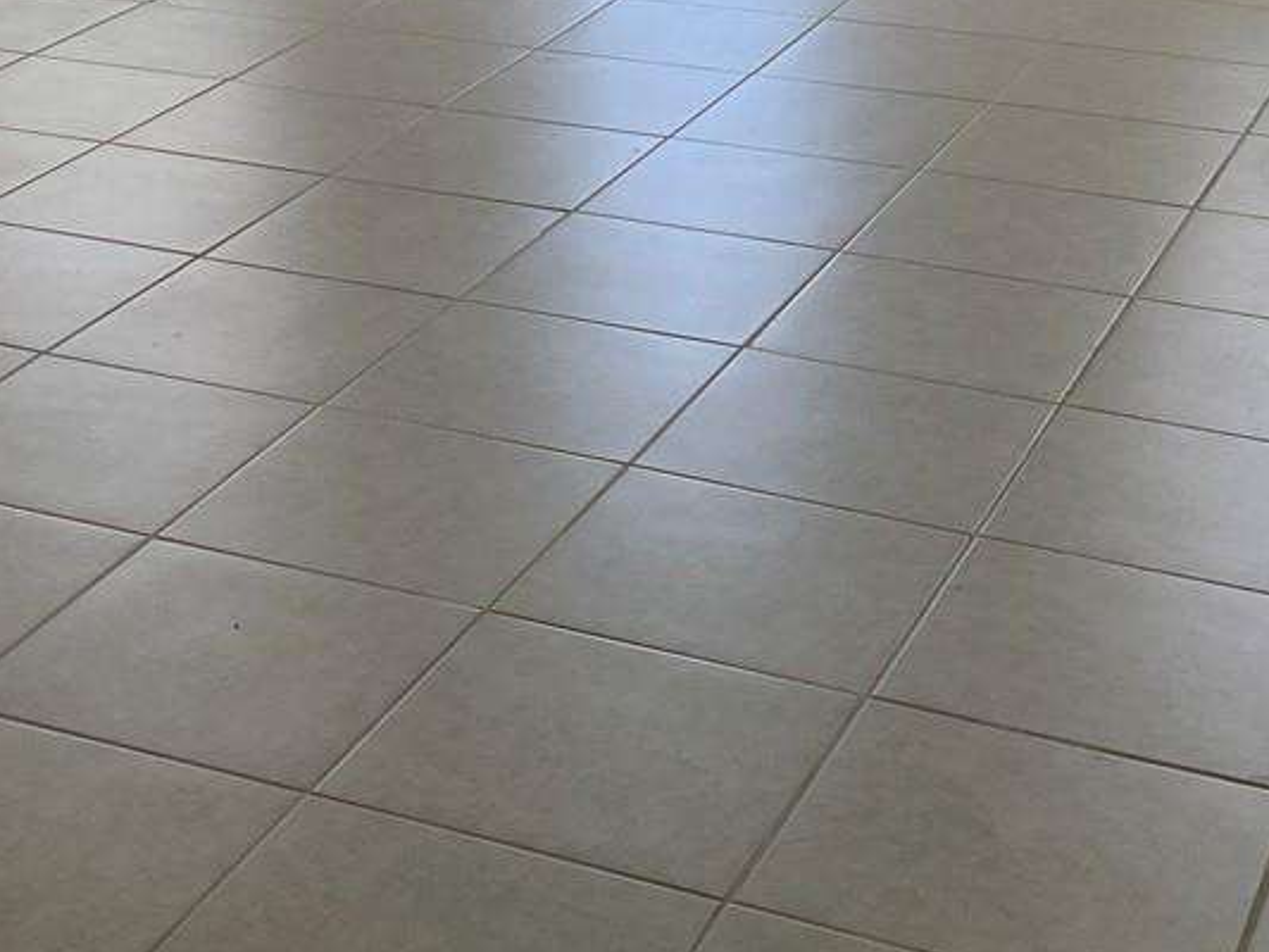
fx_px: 2860
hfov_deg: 24.8
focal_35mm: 78
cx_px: 362
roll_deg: +0.8
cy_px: 26
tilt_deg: -14.6
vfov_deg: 18.5
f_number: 1.5
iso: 50
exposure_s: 1/342
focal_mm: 5.7
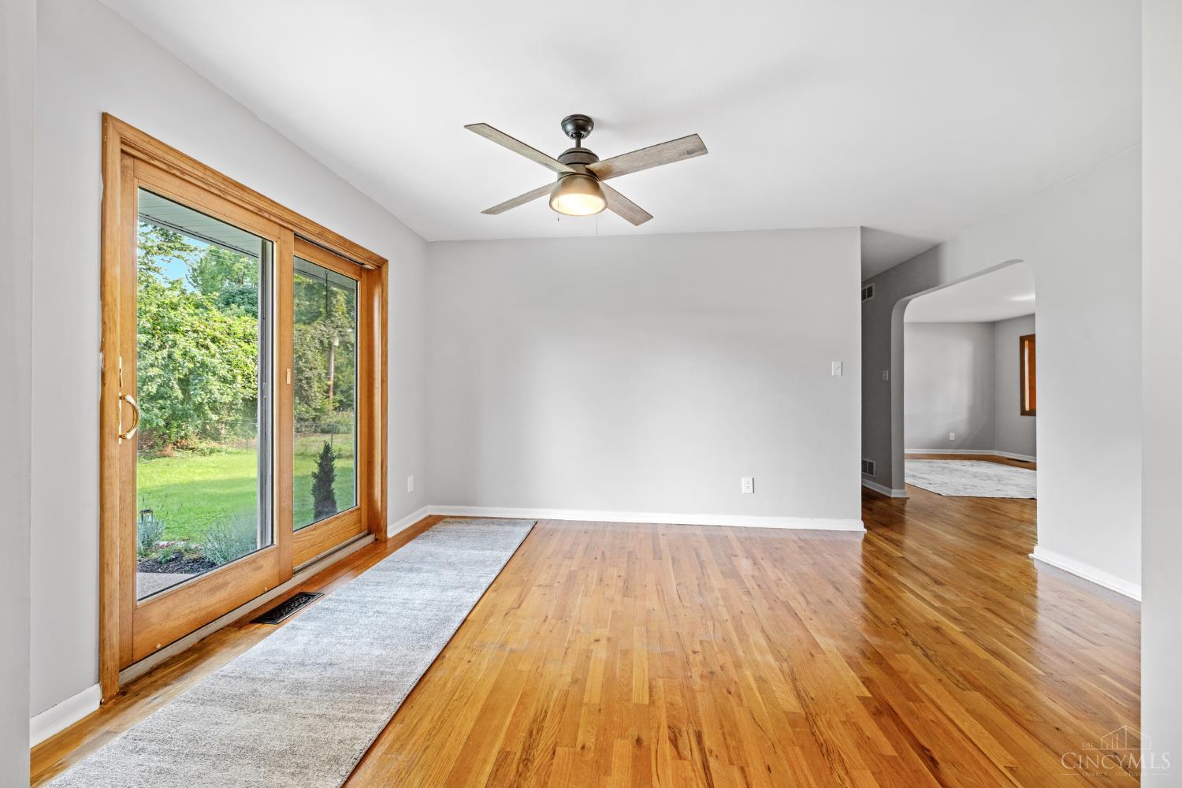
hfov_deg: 104.3
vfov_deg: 81.2
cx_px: 591
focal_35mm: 14
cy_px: 394
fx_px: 460
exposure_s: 1/5
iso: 400
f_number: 7.1
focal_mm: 14
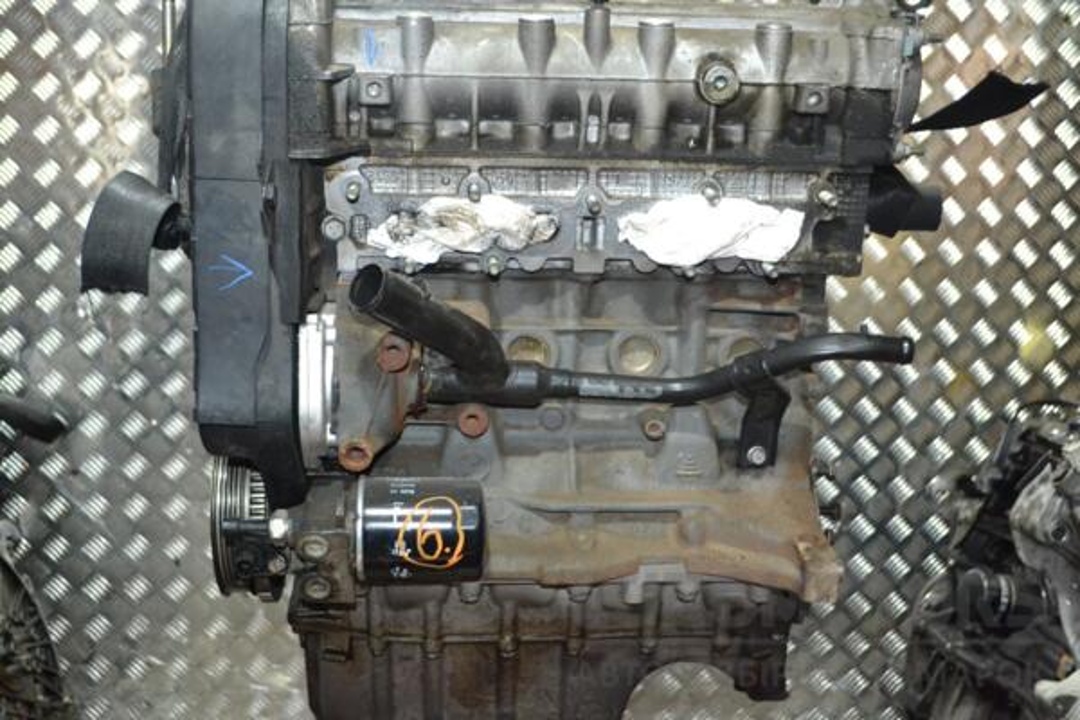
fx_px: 1260
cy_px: 360
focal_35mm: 42
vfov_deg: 31.9
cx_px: 540
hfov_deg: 46.4
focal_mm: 28
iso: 2200
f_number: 4.5
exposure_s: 1/60
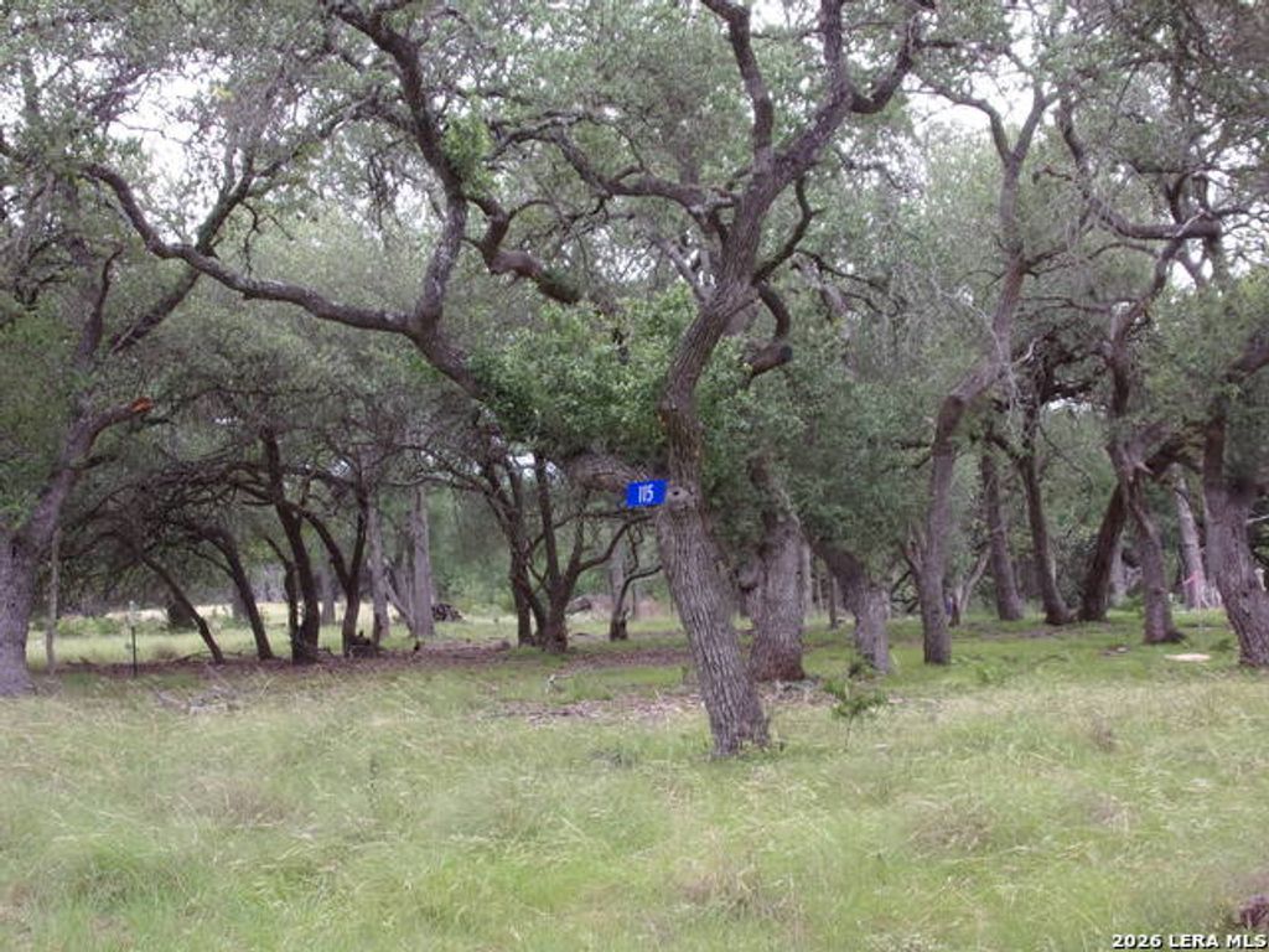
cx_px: 634
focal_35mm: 54
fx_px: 1980
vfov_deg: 27.0
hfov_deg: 35.5
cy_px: 476
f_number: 4.3
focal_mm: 9.8
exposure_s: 1/105
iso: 80
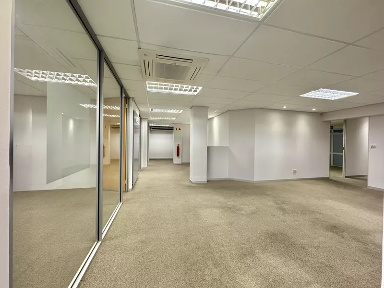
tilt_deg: -0.5
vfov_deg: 85.7
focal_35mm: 14
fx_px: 155
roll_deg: -0.9
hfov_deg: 102.1
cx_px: 192
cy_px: 144
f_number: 2.2
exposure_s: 1/100
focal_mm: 2.22
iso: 250
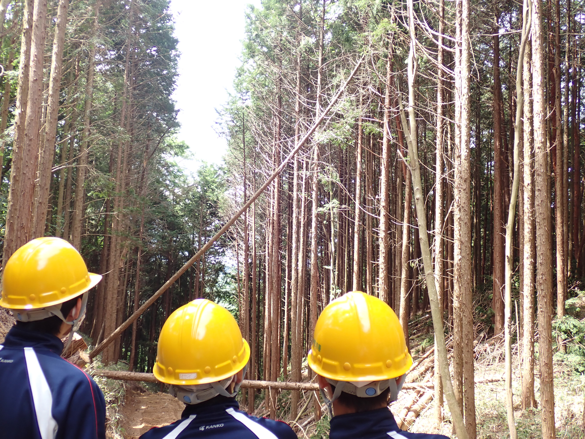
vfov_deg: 37.7
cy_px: 220
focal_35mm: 38
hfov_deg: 49.0
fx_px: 642
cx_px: 292
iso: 100
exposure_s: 1/80
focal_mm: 6.83
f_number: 2.7
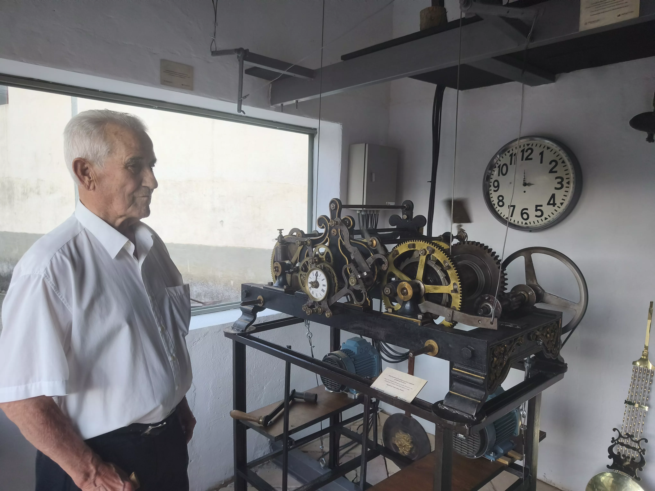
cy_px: 246
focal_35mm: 23
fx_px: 435
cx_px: 328
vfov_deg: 58.9
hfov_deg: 73.9
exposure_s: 1/99.9
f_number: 1.65
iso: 320
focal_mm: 6.18
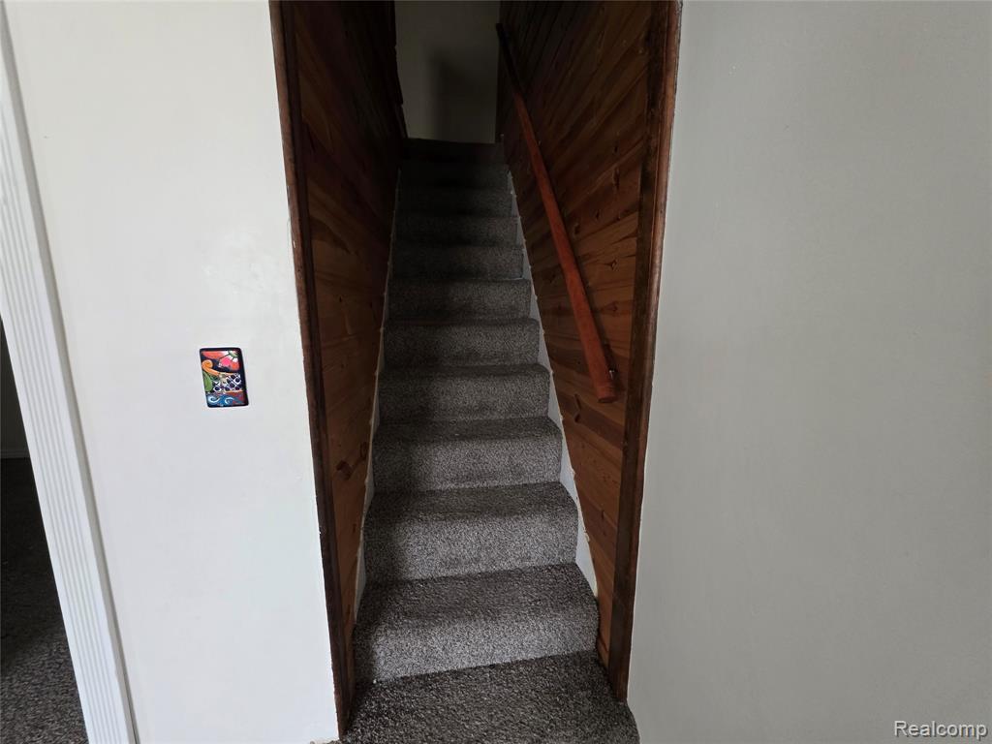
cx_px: 496
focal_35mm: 13
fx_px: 373
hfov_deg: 106.2
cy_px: 372
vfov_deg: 89.9
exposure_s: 1/60
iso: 400
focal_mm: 2.2
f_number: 1.9
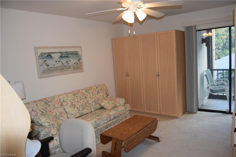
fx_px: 177
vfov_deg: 47.9
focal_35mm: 27
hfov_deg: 67.4
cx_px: 118
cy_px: 78
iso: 800
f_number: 4
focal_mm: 18
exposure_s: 1/60
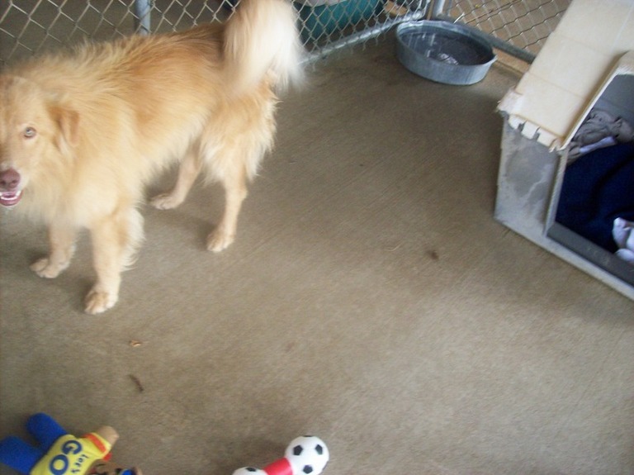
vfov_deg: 39.6
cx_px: 317
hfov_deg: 51.4
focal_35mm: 36
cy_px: 238
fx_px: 659
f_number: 2.7
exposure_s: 1/64
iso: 200
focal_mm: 6
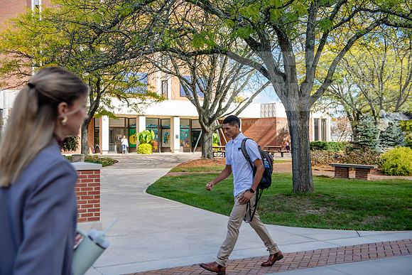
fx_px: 481
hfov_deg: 46.4
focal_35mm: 42
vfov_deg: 31.9
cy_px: 138
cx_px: 206
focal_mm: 42
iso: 200
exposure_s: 1/400
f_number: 4
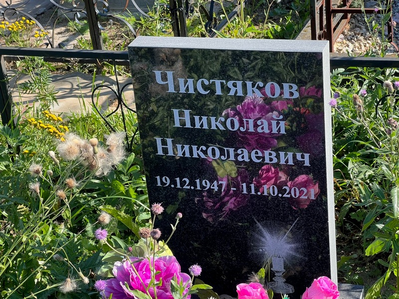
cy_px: 150
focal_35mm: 77
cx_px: 200
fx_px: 888
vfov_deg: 19.1
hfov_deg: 25.3
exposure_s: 1/180
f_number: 2.8
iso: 32
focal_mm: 9
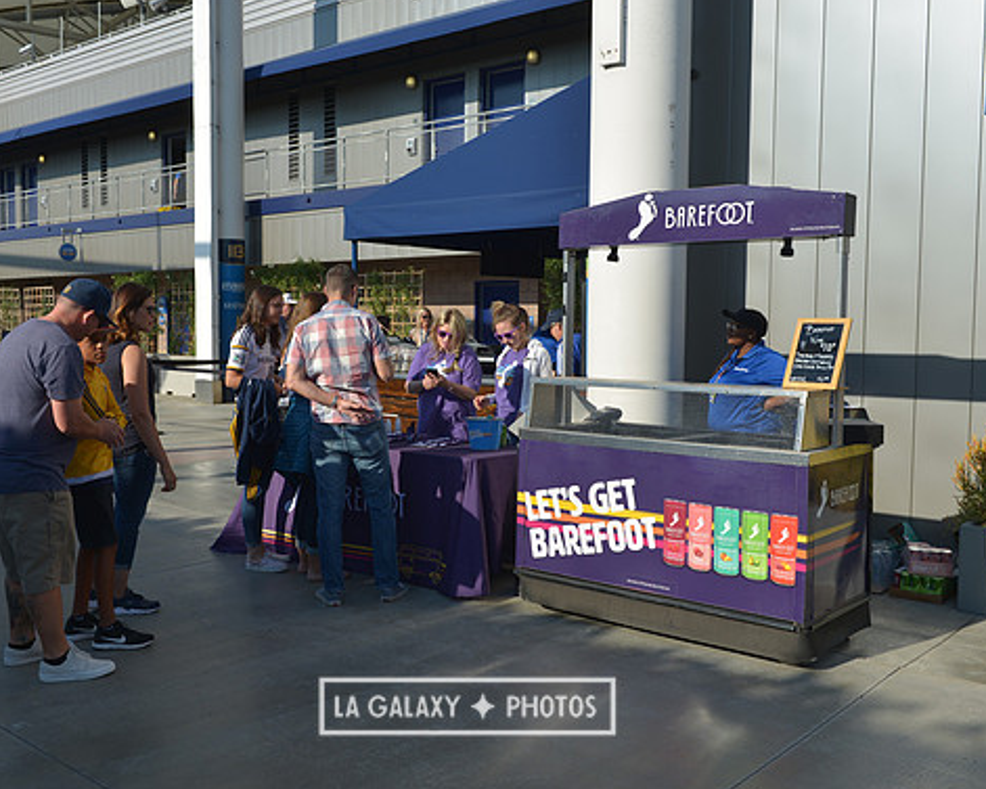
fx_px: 1080
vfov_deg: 40.1
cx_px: 467
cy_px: 392
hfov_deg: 49.1
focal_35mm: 37
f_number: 8
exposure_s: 1/320
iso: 100
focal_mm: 32
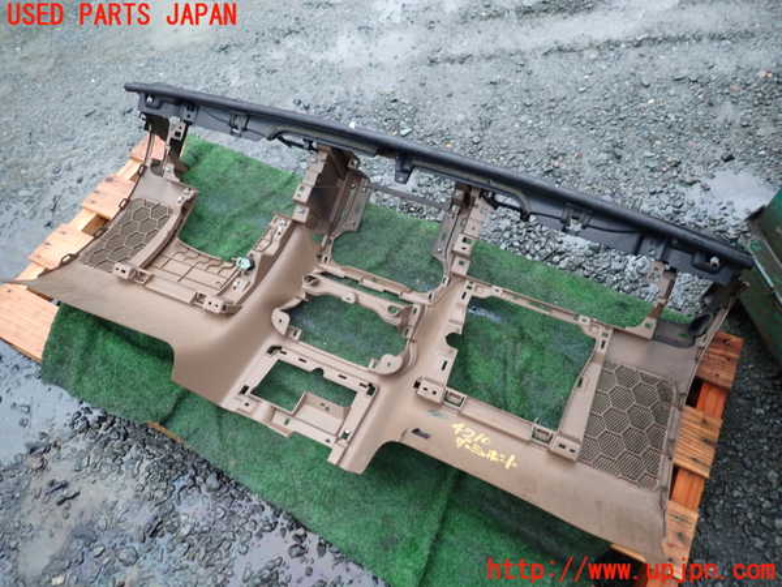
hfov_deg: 69.4
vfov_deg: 54.9
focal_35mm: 25
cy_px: 294
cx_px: 391
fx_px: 565
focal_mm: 4.5
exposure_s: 1/40
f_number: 2
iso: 200
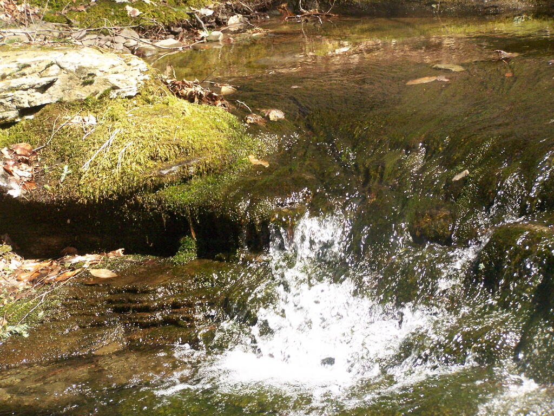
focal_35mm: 117
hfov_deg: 16.8
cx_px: 277
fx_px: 1872
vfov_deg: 12.7
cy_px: 208
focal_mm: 19.4
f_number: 3.2
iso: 400
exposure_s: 1/250
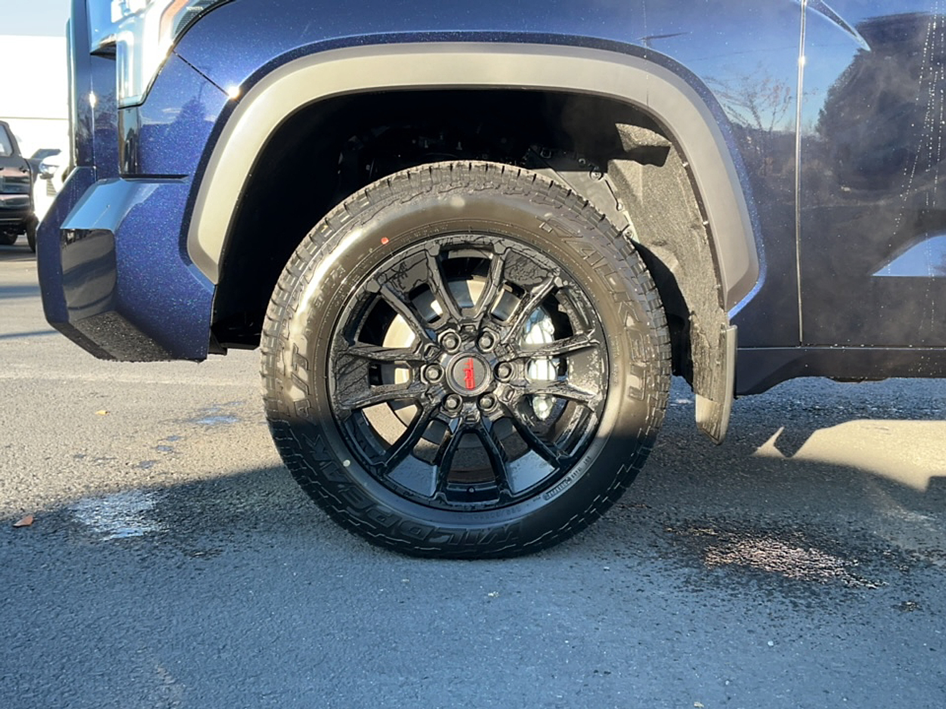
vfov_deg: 46.8
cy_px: 354
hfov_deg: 60.0
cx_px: 473
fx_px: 820
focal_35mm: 30
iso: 25
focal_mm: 3
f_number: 1.8
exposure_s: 1/141
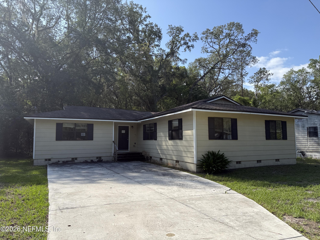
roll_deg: -0.3
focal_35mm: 24
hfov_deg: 71.6
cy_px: 120
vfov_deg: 56.8
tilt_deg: +5.3
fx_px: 222
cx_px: 160
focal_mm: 6.76
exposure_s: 1/3279
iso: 80
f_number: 1.78
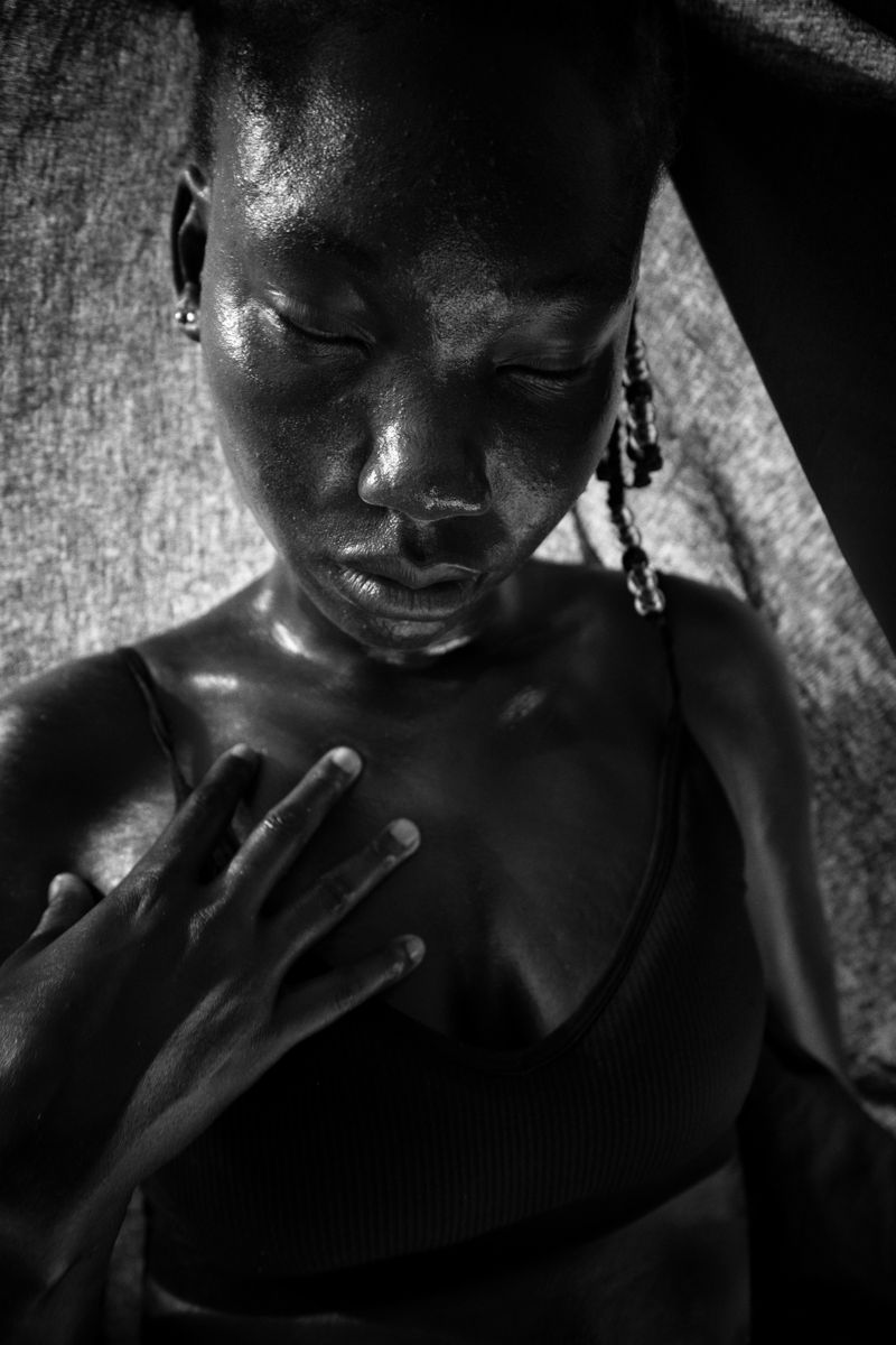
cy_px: 672
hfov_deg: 53.1
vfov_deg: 73.7
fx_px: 896
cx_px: 448
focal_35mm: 24
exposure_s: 1/40
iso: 200
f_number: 4
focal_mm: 24
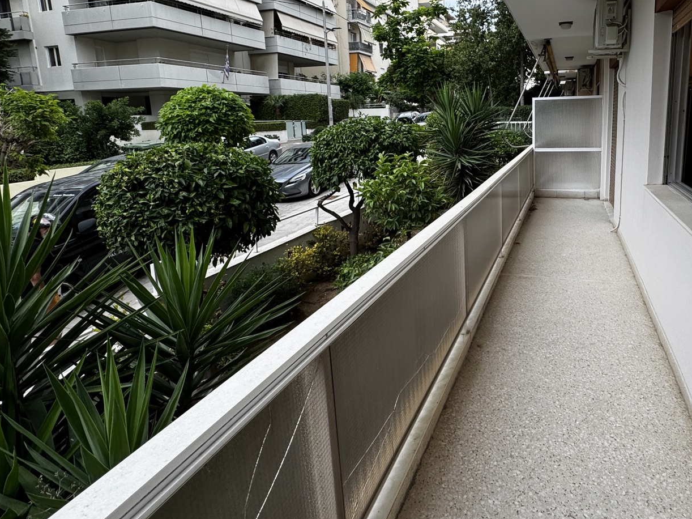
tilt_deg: -8.6
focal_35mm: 22
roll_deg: +1.7
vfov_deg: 60.2
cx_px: 454
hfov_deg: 74.3
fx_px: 440
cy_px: 191
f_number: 2.2
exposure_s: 1/244
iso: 40
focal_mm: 2.22
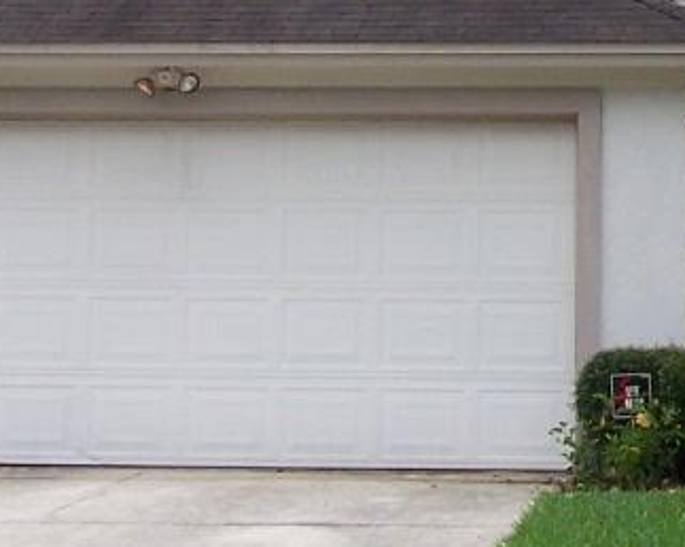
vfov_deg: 11.1
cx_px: 833
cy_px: 85
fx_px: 2796
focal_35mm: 138
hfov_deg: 13.6
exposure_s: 1/500
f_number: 4
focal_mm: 6.3
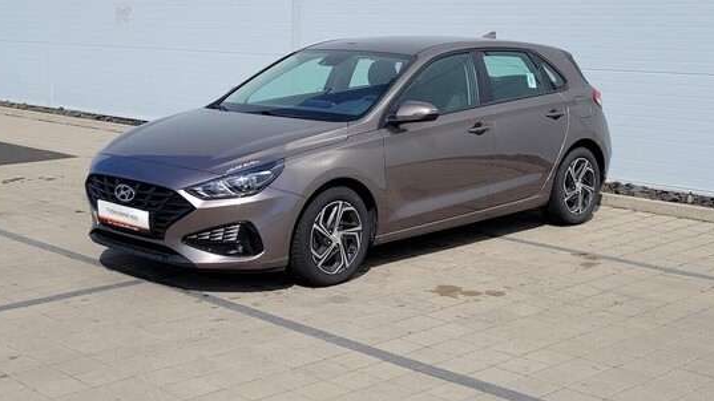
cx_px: 351
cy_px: 145
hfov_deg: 66.1
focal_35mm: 29
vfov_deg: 39.8
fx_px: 549
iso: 40
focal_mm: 5.4
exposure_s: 1/2866
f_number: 1.8
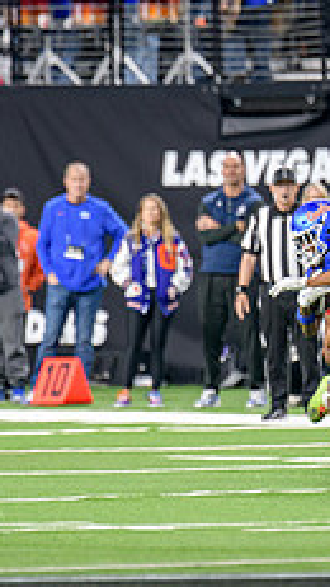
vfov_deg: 2.7
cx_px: 246
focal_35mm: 788
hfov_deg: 1.5
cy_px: 306
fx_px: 12254
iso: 1000
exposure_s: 1/400
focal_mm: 300
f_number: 2.8
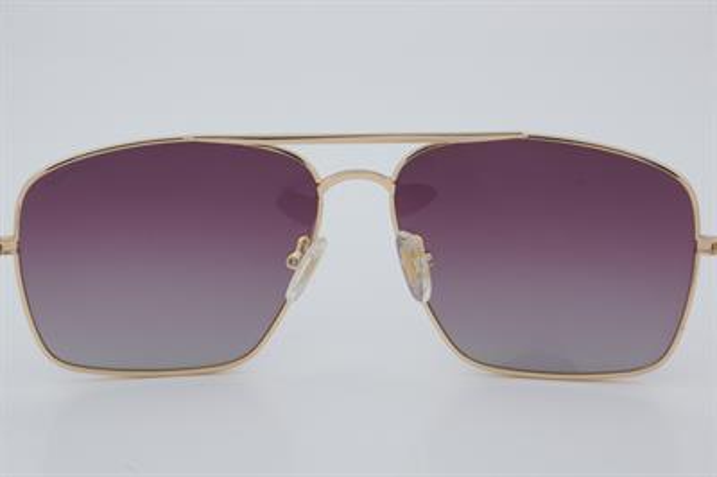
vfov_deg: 20.1
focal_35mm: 68
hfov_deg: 29.9
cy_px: 238
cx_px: 358
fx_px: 1343
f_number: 32
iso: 100
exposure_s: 1/4
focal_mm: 45
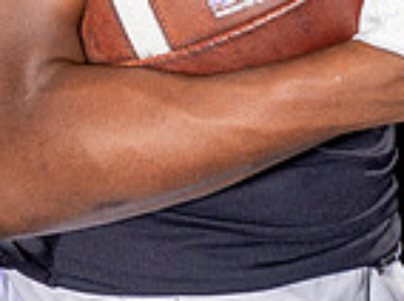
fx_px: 1957
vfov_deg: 8.4
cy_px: -304
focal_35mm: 168
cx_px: 188
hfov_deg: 11.8
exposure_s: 1/250
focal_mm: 55
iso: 100
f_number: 5.6
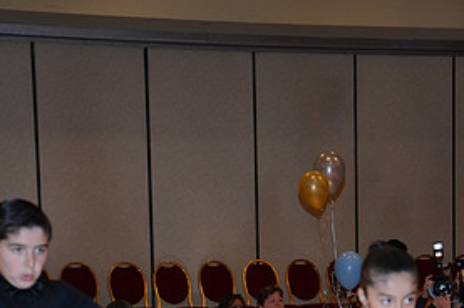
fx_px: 2021
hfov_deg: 13.1
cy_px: 415
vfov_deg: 8.6
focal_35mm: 157
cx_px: 266
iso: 2000
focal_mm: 75
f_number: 4.5
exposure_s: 1/200
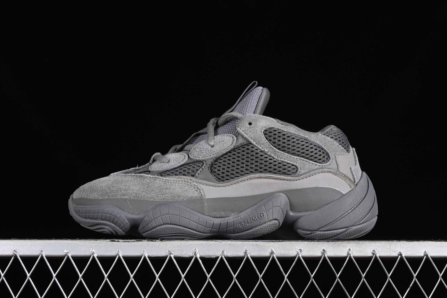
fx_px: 931
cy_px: 149
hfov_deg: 27.0
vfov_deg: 18.2
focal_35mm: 75
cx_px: 224
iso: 160
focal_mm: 50
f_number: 6.3
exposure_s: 1/60
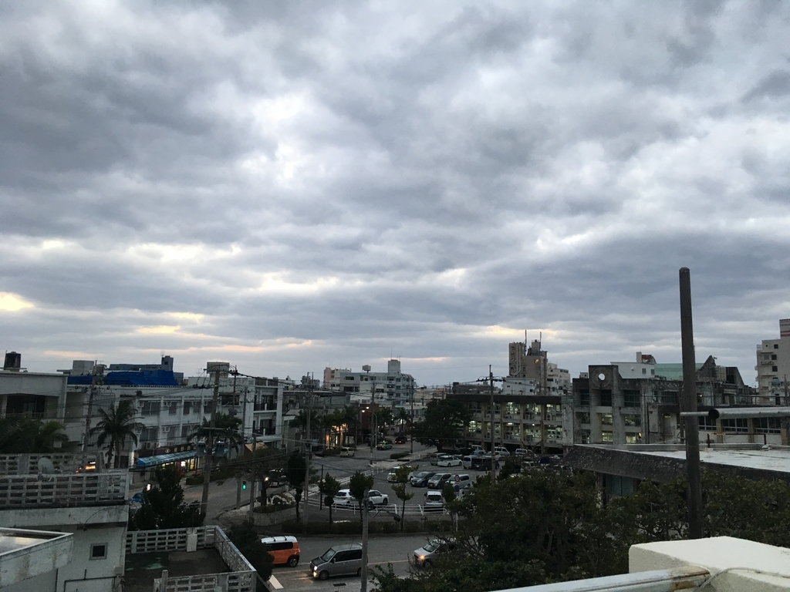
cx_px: 395
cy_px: 296
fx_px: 662
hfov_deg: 61.7
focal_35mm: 29
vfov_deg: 48.2
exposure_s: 1/30
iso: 40
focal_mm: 4.15
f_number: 2.2
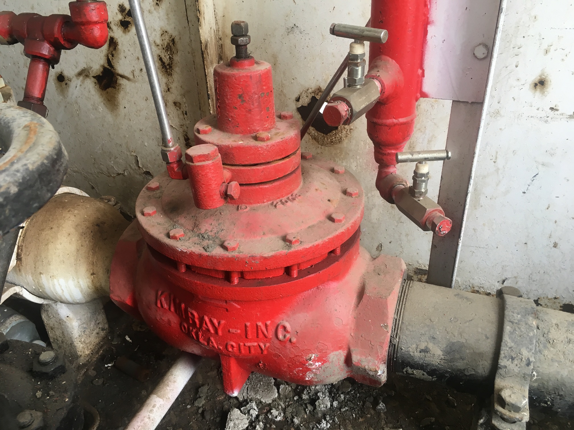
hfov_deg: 61.7
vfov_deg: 48.2
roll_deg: +3.4
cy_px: 215
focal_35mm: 29
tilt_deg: -33.2
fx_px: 481
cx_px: 287
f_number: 2.2
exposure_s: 1/40
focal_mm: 4.15
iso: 32
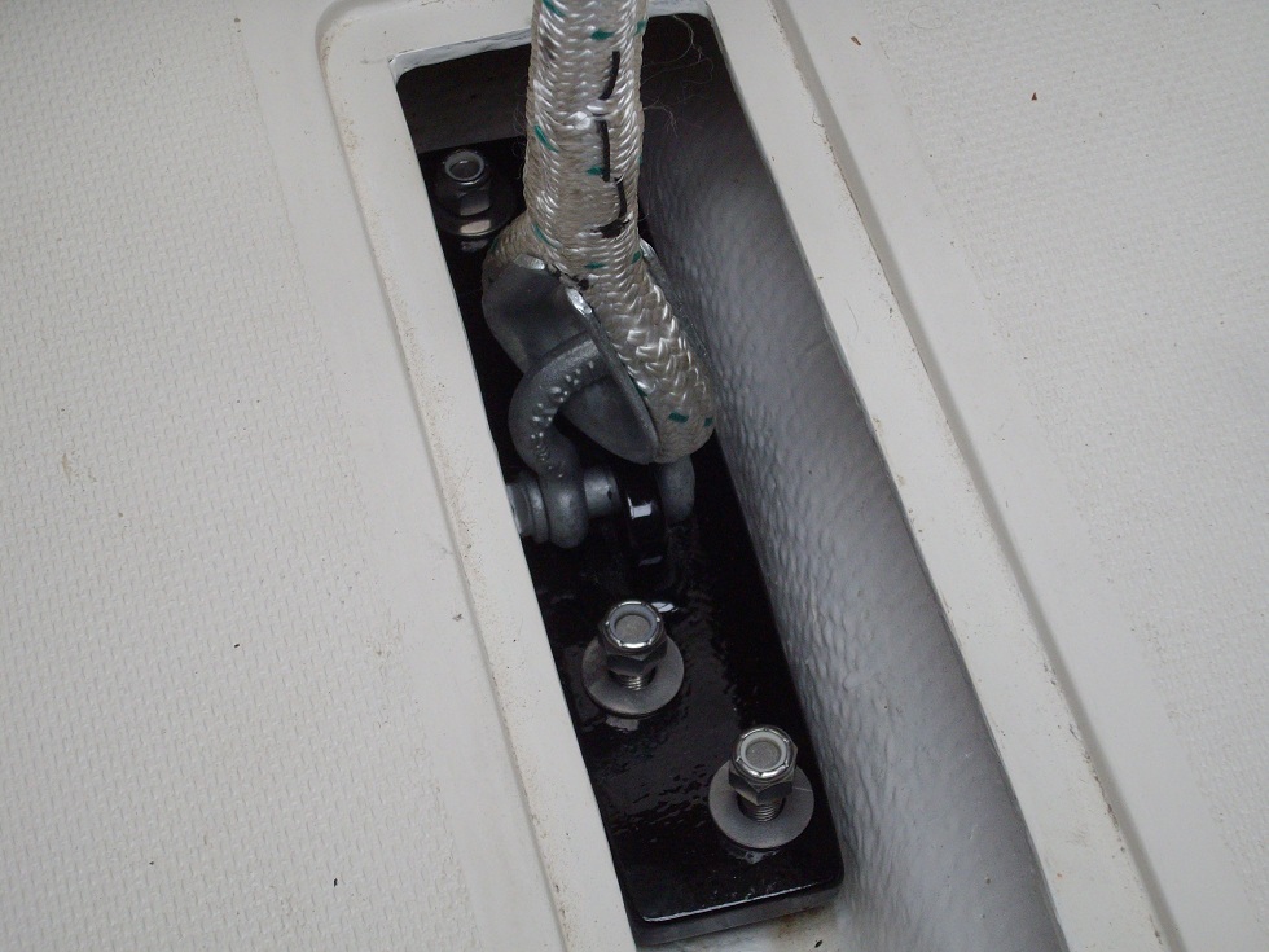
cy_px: 476
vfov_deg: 19.1
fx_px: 2823
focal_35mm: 77
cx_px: 634
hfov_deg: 25.3
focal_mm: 12.8
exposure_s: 1/80
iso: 193
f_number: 4.2
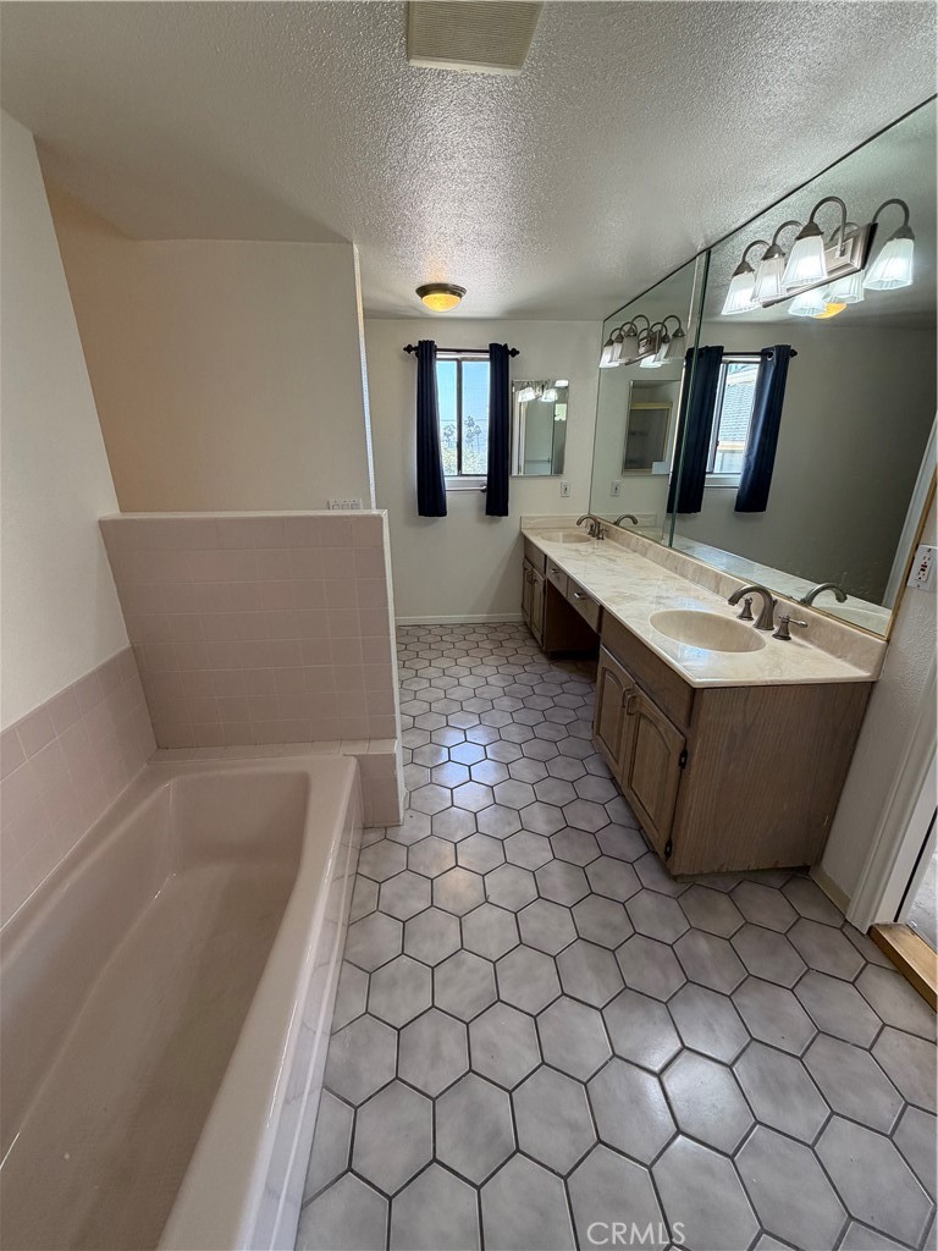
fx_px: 506
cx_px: 469
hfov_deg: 85.7
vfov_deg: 102.1
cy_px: 626
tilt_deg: -19.4
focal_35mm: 14
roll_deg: -0.6
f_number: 2.2
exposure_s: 1/120
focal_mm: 2.22
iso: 160
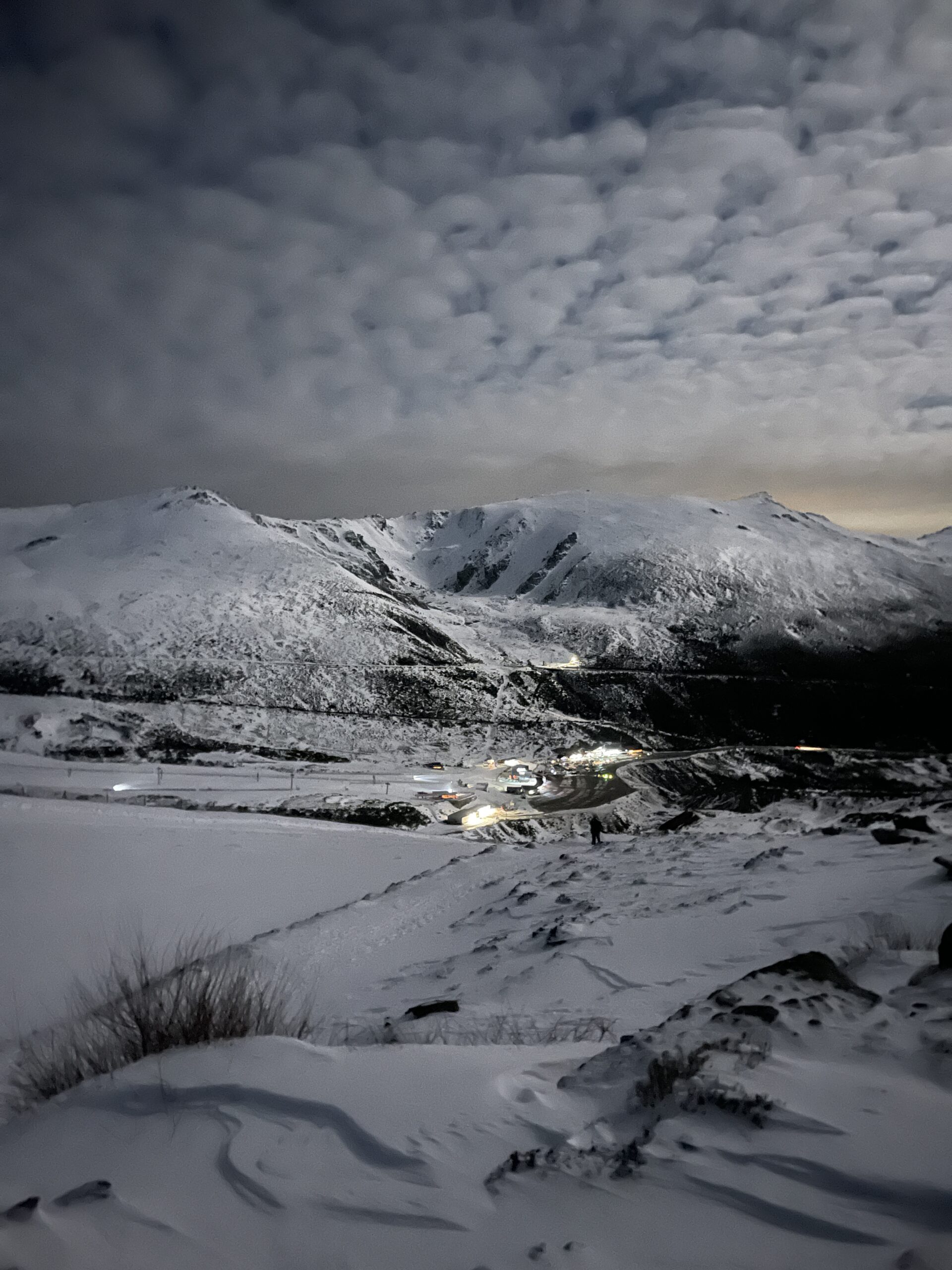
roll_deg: +0.6
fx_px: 917
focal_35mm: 25
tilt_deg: -3.2
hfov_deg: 54.9
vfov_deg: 69.4
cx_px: 476
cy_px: 635
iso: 2000
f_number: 1.6
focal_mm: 5.1
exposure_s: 1/2
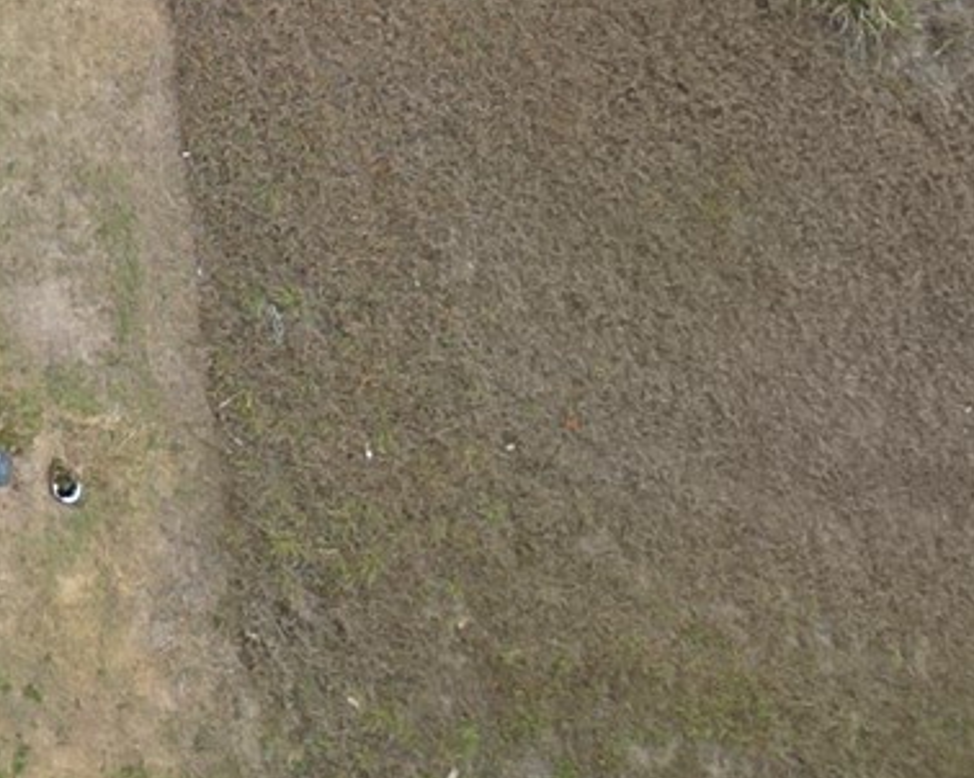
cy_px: -848
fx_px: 3659
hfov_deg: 12.6
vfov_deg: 10.9
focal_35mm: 127
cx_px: -1180
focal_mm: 6.72
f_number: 1.7
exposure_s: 1/725
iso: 100
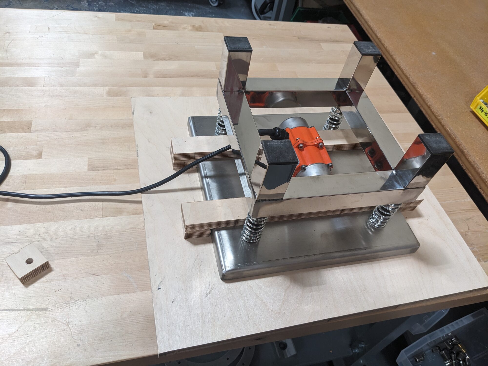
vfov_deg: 51.4
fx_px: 381
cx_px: 244
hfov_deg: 65.3
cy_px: 183
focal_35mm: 27
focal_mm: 4.38
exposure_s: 1/120
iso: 111
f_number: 1.73
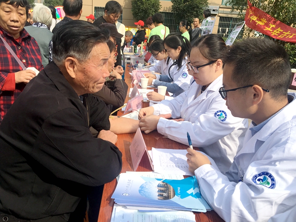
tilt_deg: -17.6
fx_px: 248
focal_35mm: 29
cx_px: 148
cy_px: 111
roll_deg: -3.6
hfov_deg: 61.7
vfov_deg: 48.2
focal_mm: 4.15
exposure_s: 1/1538
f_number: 2.2
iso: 25
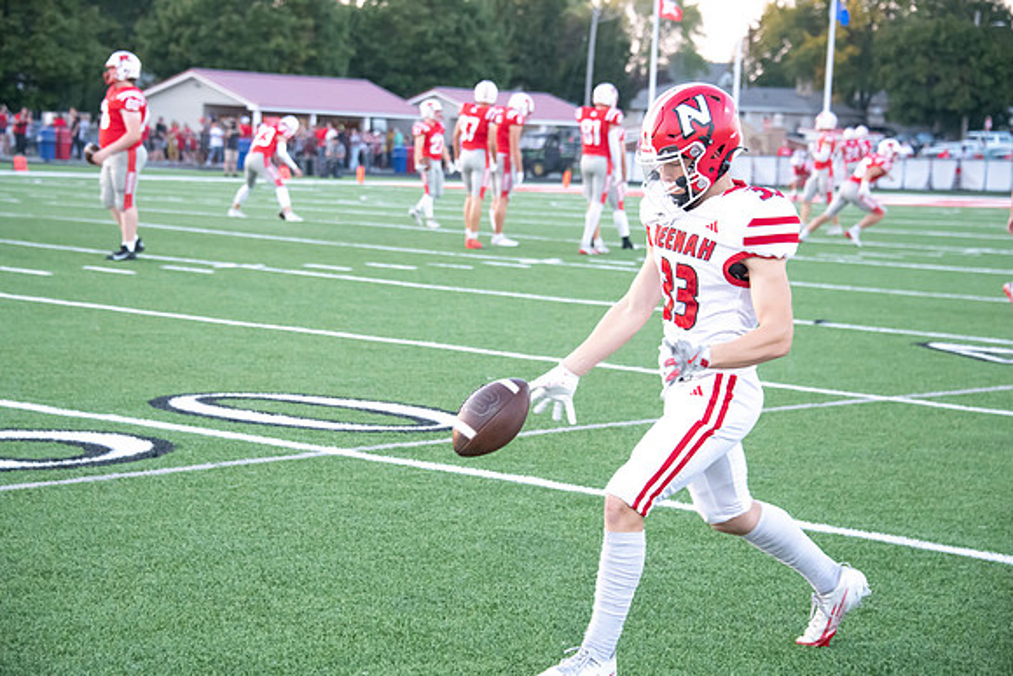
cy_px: 338
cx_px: 506
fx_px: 2758
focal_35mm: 98
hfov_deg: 20.8
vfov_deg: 14.0
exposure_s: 1/500
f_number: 5.6
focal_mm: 98
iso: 4000
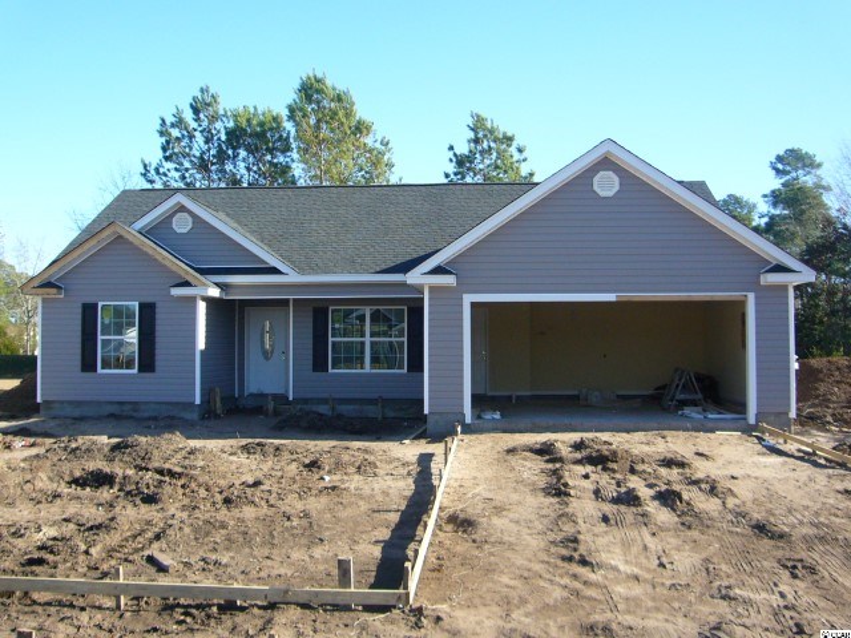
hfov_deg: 51.4
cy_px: 319
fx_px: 885
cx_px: 426
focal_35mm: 36
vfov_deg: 39.7
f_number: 5.6
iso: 100
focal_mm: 4.6
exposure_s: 1/160
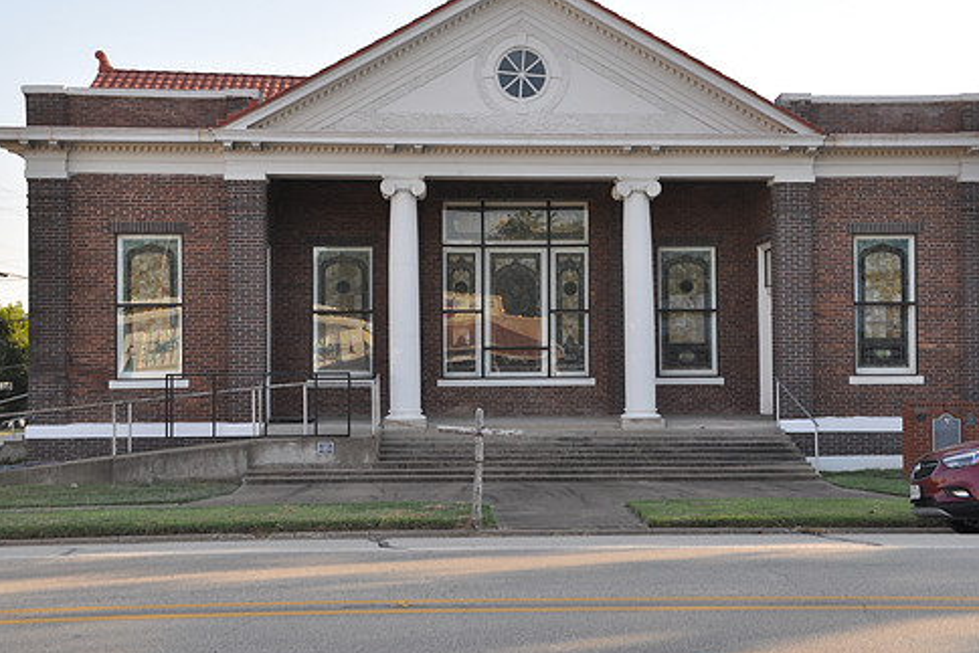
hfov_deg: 35.8
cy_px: 304
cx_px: 536
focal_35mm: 56
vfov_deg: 24.4
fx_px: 1512
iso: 200
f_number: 7.1
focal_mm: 31
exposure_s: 1/200
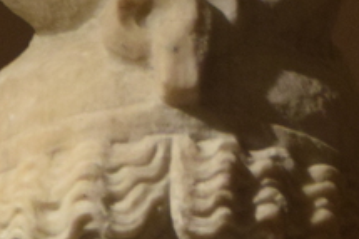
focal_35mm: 1069
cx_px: 197
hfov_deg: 1.9
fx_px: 10652
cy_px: 338
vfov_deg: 1.3
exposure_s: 1/60
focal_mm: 102
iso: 800
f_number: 5.6
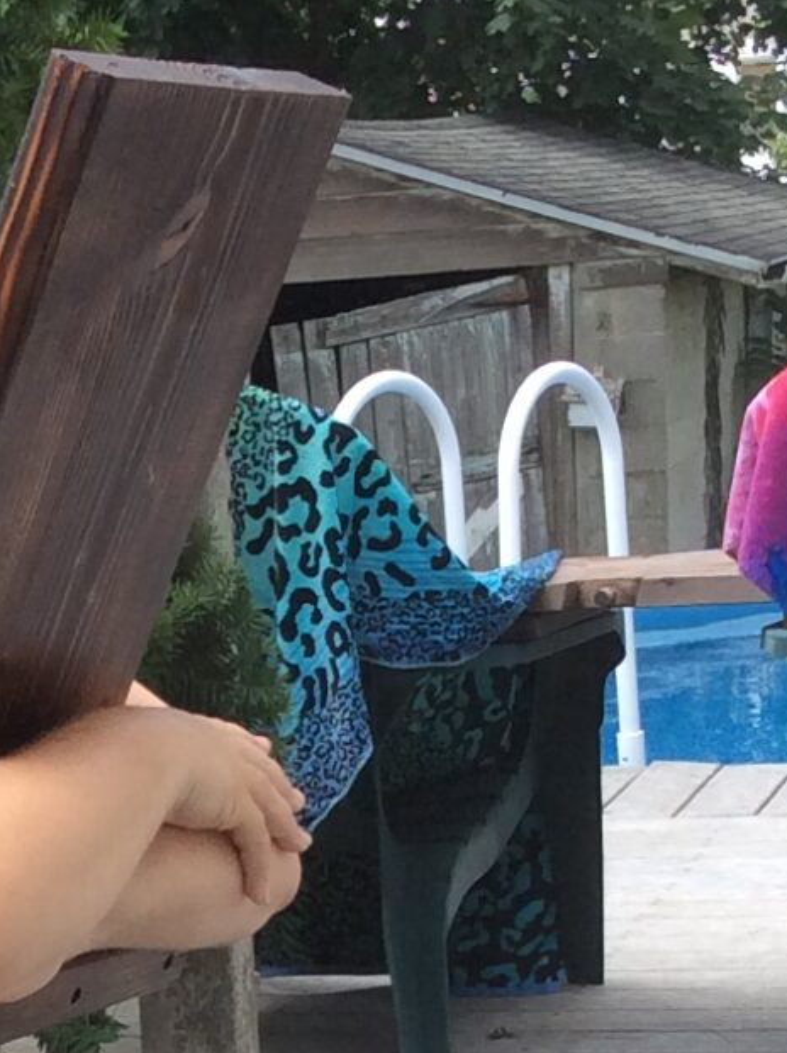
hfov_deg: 10.7
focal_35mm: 136
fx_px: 4133
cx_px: -63
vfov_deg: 14.1
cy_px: 1285
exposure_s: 1/296
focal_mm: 3.3
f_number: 2.4
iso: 32
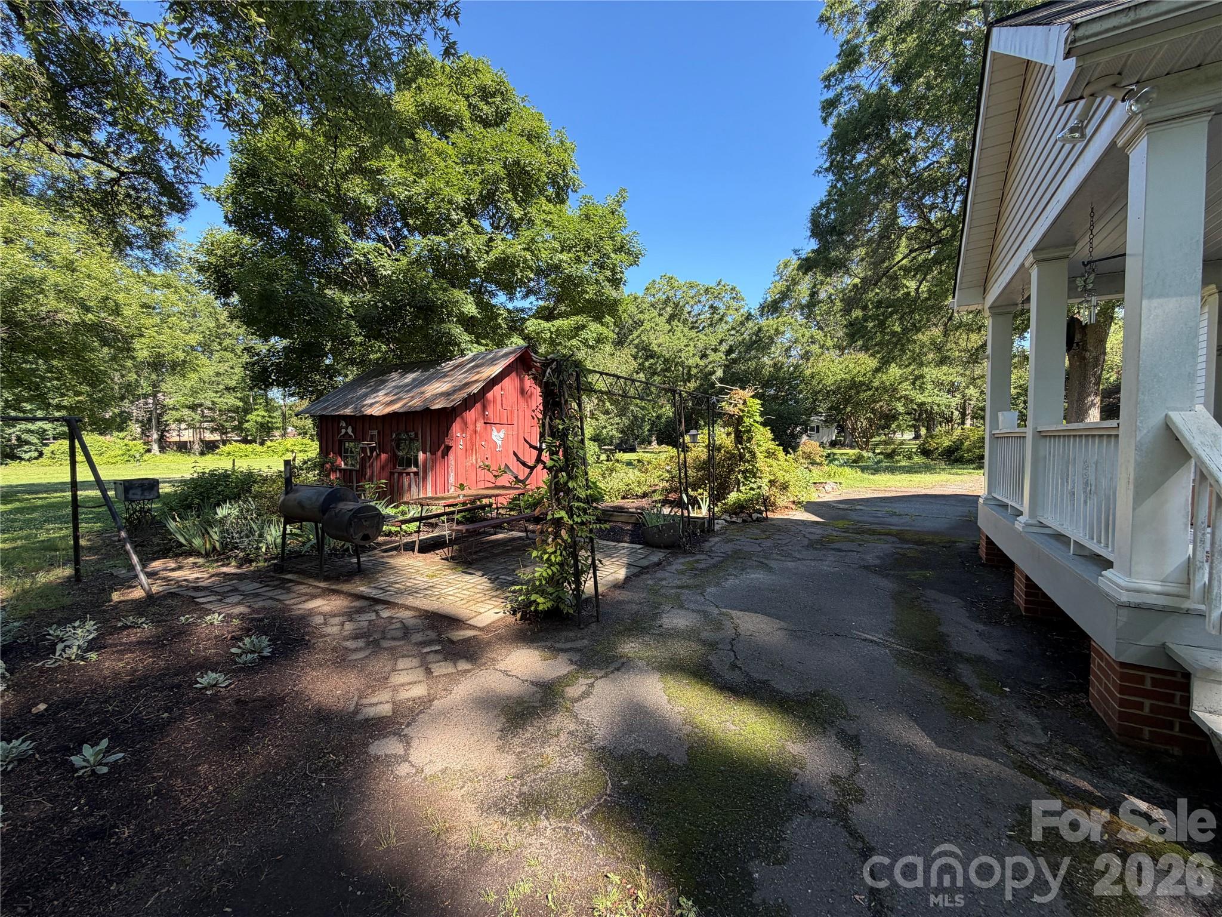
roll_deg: +0.2
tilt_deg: -2.1
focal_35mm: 14
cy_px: 458
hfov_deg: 102.1
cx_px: 611
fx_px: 494
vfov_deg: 85.7
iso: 40
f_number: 2.2
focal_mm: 2.22
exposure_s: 1/224
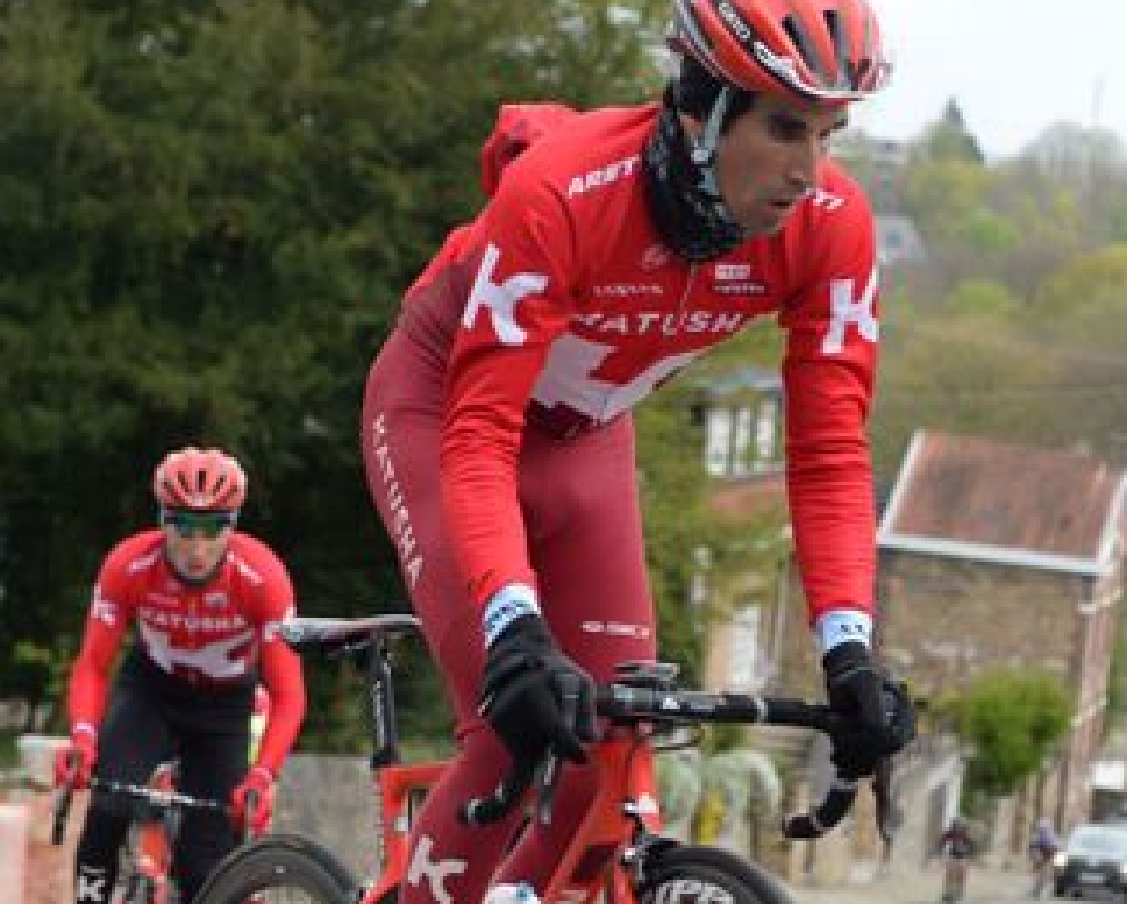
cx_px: 635
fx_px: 4340
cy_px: 600
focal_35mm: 130
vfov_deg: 11.9
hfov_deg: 14.8
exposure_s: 1/800
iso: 400
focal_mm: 56
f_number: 4
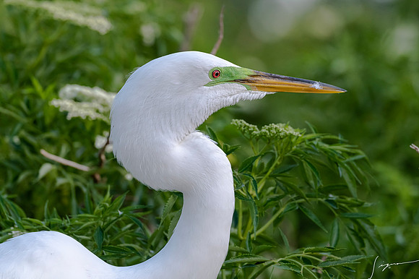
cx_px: 224
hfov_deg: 4.8
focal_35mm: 429
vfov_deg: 3.2
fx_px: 4985
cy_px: 129
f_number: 8
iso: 2000
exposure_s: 1/1000
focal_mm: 400
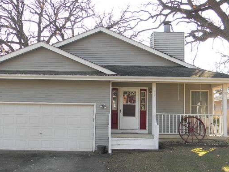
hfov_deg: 42.0
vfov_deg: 32.1
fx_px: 298
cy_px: 98
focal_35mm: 45
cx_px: 98
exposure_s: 1/93.6
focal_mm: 6.4
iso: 80
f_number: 3.7
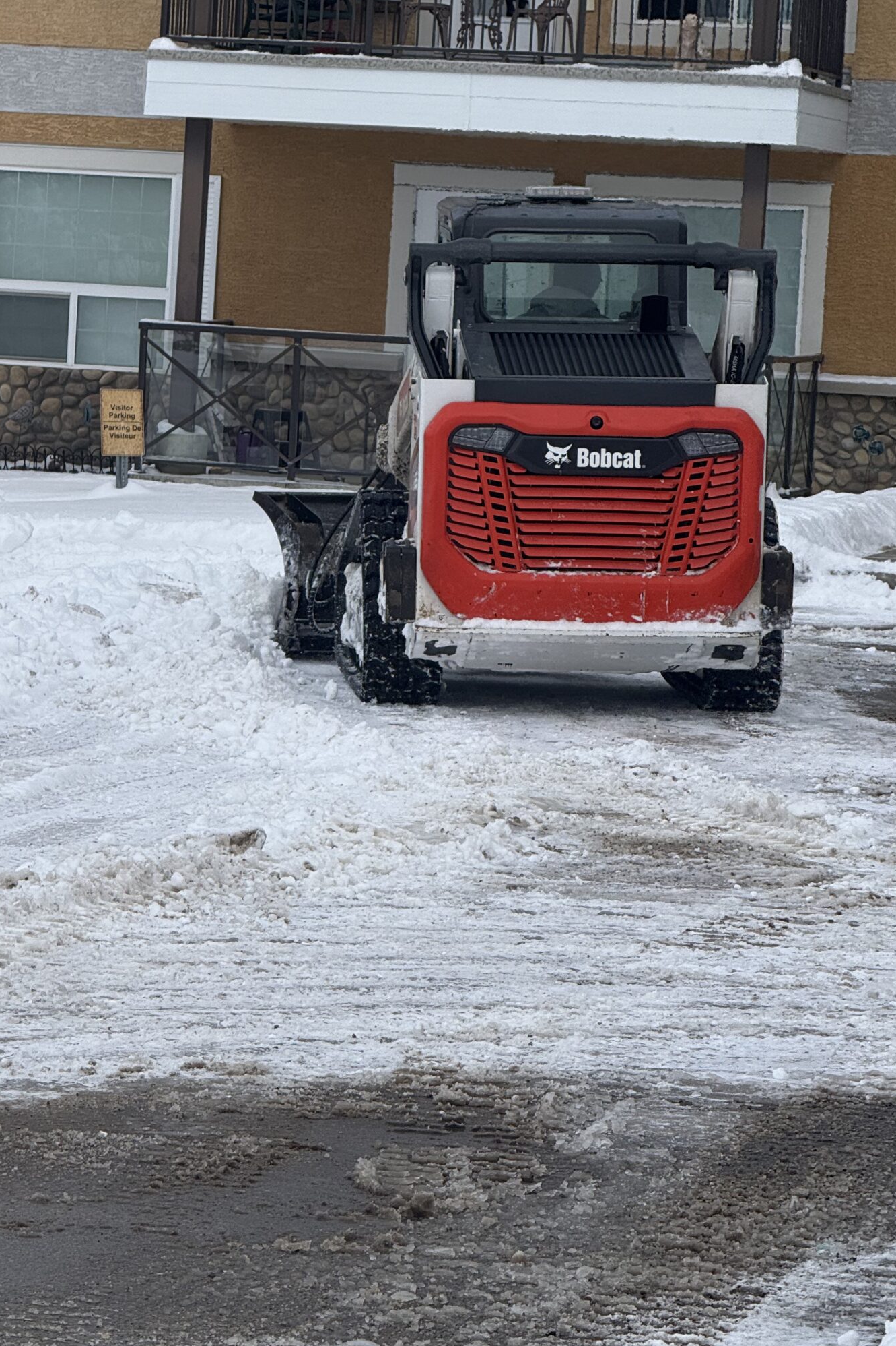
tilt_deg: -3.3
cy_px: 667
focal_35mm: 160
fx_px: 5974
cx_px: 300
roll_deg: -4.4
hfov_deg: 8.6
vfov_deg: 12.8
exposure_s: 1/2024
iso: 64
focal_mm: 15.66
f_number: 2.8
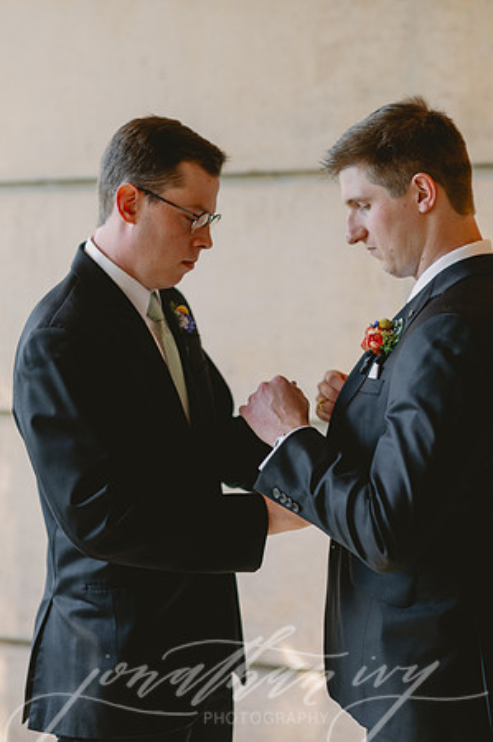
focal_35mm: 85
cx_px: 246
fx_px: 1750
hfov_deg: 16.0
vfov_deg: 23.9
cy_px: 371
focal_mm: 85
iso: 80
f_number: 2.5
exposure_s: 1/125
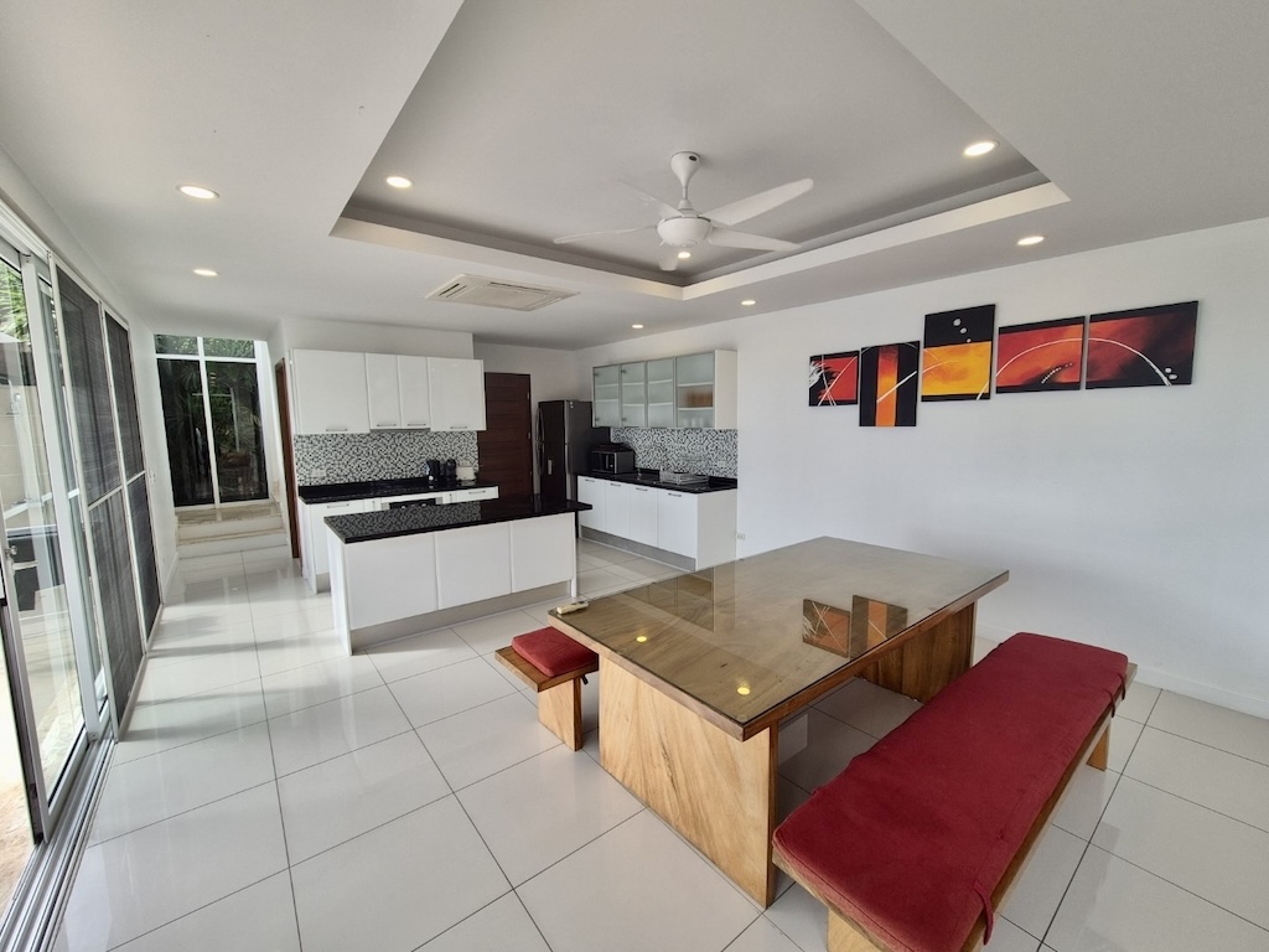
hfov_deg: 106.2
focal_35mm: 13
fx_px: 477
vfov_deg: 89.9
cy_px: 476
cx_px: 634
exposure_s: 1/360
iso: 50
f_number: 2.2
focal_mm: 2.2
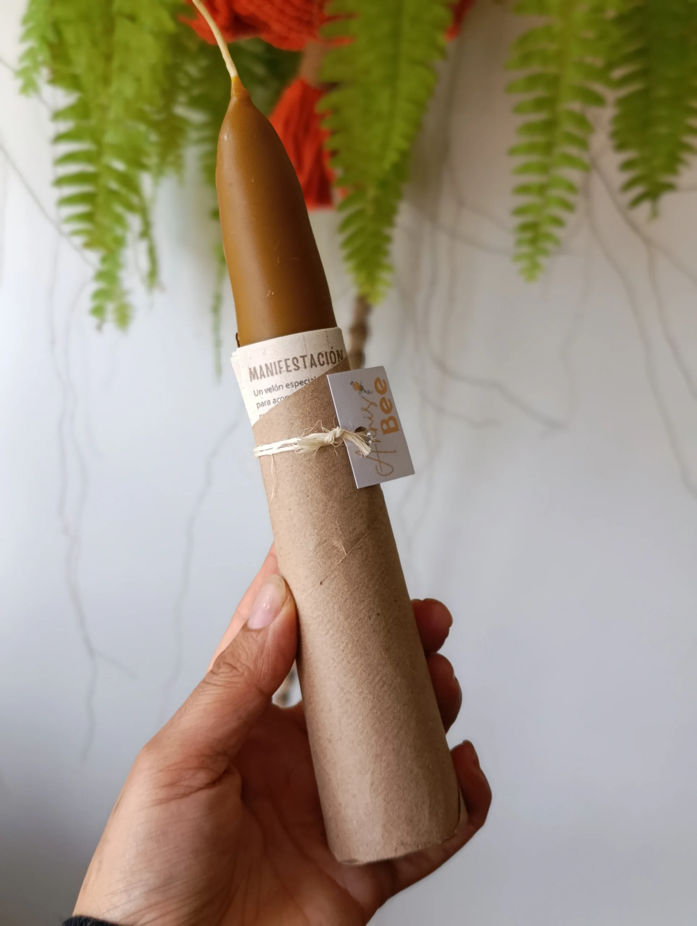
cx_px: 348
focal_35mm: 92
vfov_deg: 21.3
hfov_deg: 16.1
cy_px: 463
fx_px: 2463
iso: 298
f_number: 1.65
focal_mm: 6.11
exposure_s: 1/120
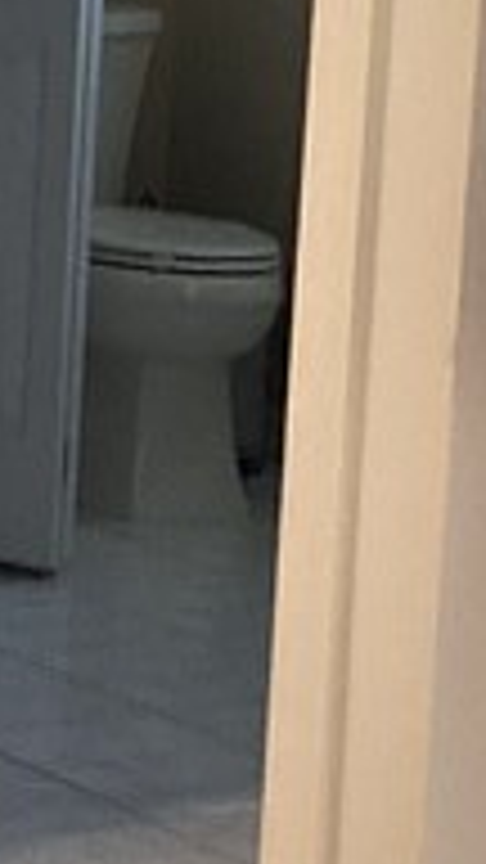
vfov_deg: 12.0
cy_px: 324
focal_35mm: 180
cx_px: -616
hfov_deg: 6.5
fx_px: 4124
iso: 320
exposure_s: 1/60
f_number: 2.4
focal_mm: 3.3
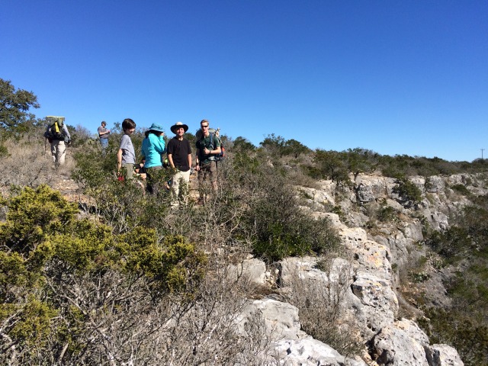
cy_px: 183
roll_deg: +1.4
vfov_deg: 48.2
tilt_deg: -2.7
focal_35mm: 29
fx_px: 409
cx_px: 244
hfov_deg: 61.7
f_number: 2.2
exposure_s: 1/2053
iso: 32
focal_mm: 4.15
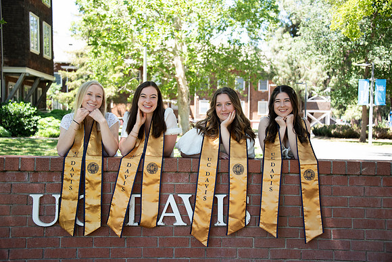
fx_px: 545
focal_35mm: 50
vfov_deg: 27.0
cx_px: 196
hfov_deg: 39.6
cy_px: 131
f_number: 4.5
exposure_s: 1/500
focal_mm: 50
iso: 640
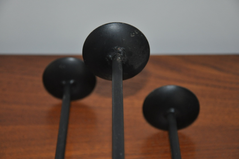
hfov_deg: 20.6
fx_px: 656
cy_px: 80
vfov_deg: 13.8
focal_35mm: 99
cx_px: 120
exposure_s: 1/60
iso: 800
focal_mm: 66
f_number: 5.3
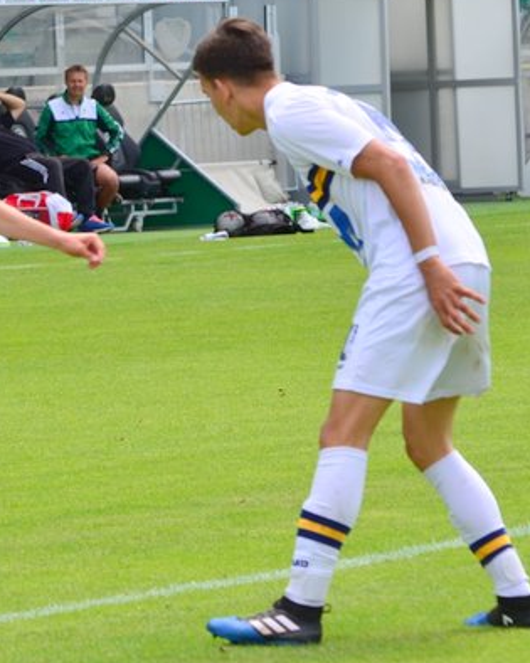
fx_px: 6924
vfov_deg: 5.5
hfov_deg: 4.4
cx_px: -136
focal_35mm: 353
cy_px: 289
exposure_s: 1/640
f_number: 6.3
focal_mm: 110
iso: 250
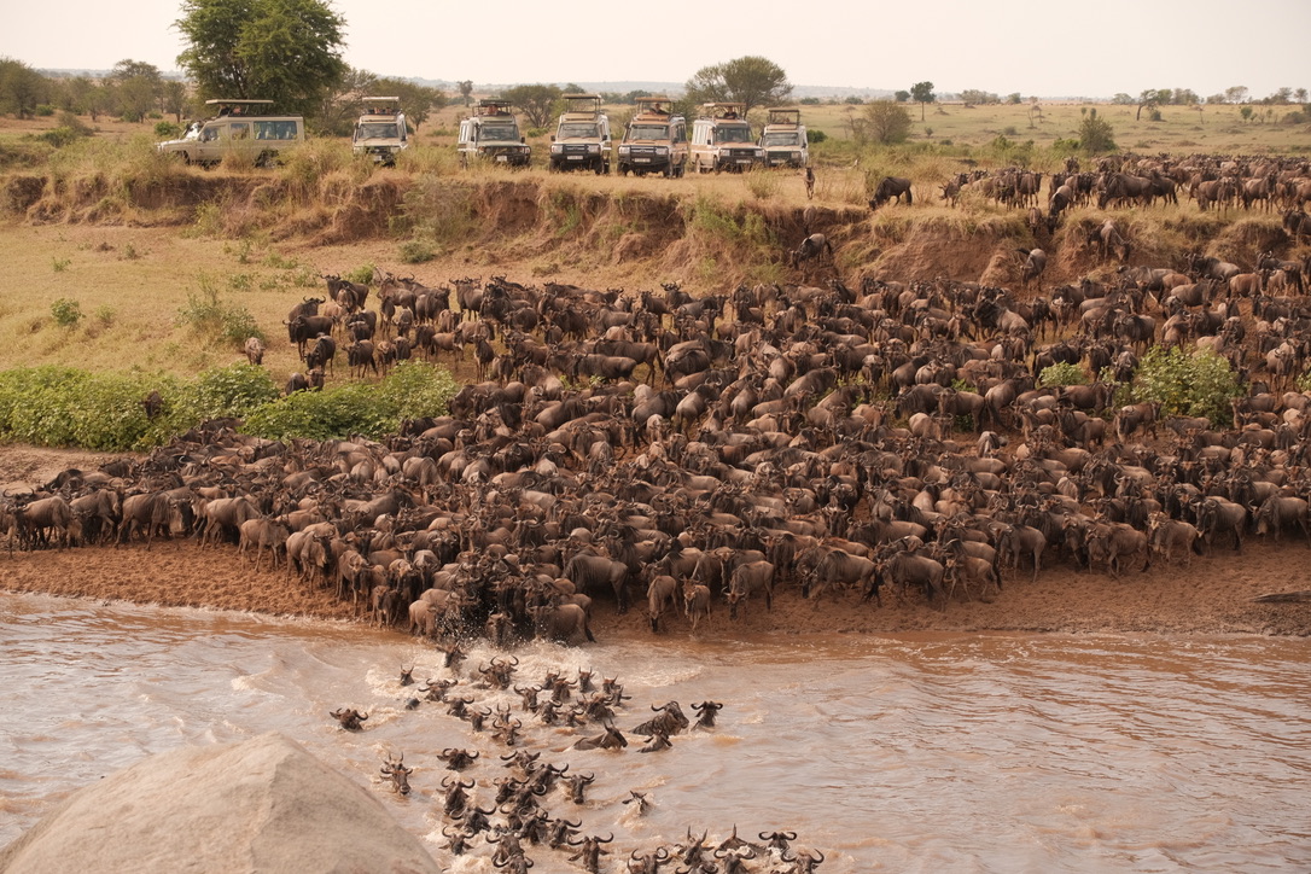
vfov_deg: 17.5
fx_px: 2840
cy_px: 437
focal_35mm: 78
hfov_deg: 26.0
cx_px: 656
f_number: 4.5
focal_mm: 52.1
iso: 320
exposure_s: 1/640
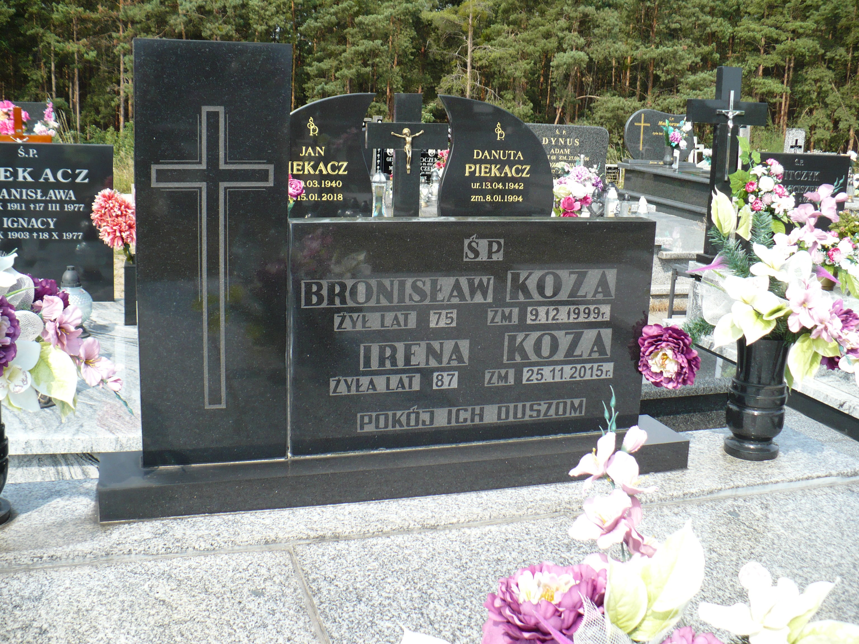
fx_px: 918
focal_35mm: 37
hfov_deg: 50.1
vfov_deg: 38.7
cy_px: 322
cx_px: 430
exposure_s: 1/640
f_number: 2.8
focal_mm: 6.1
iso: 100
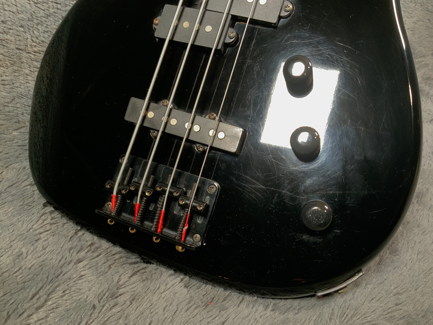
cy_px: 162
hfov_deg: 61.7
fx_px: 363
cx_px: 216
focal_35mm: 29
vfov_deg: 48.2
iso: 80
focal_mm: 3
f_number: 1.8
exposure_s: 1/52
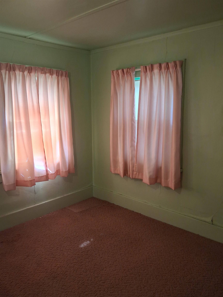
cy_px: 148
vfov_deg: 65.3
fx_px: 232
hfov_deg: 51.4
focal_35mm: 27
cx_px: 112
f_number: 1.8
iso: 250
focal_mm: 4
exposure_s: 1/50
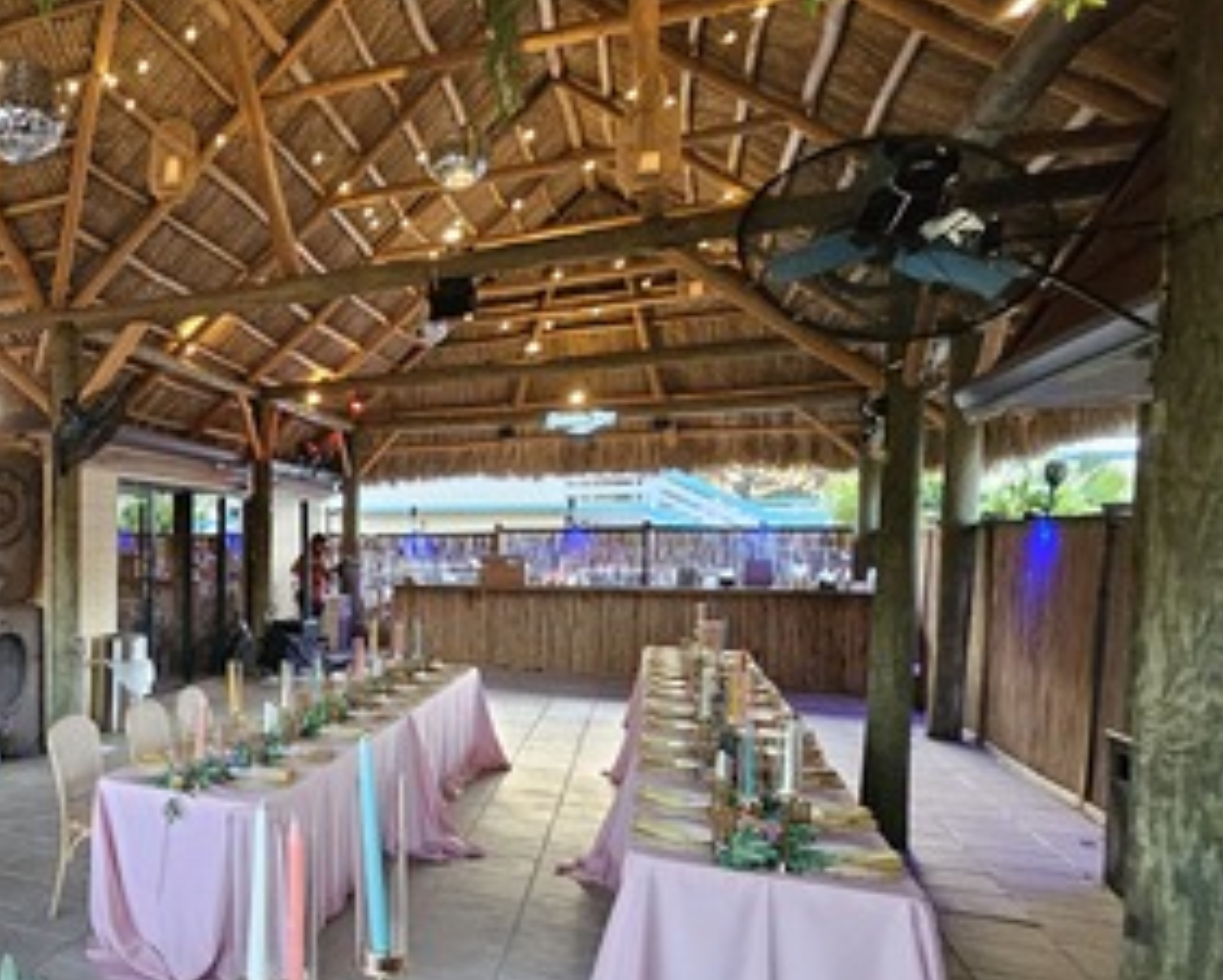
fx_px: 978
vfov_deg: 52.9
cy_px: 585
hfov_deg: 51.7
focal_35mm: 27
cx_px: 9
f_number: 2.2
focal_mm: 1.74
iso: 320
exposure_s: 1/30
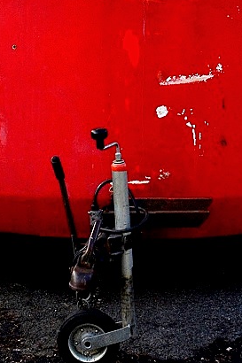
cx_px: 137
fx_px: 1181
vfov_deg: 16.8
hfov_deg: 11.7
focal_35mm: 117
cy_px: -61
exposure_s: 1/200
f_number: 13
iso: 500
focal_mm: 32
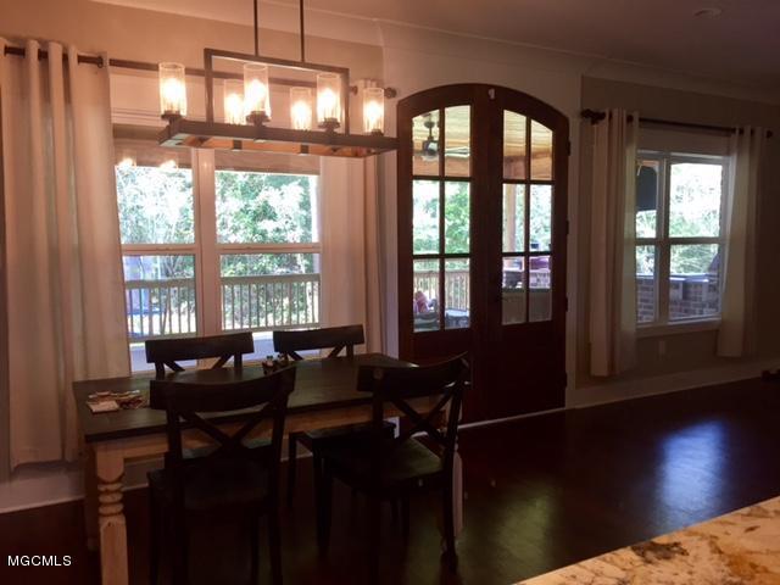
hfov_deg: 61.7
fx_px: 653
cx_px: 390
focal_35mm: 29
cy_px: 292
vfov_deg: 48.2
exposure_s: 1/30
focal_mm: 4.15
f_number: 2.2
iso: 40
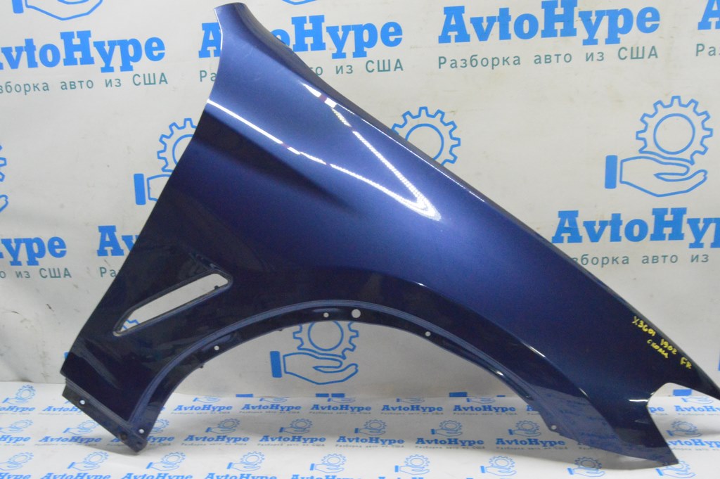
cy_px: 240
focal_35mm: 28
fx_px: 570
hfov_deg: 64.6
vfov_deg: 45.6
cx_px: 360
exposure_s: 1/15
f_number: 20
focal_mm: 19
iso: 6400
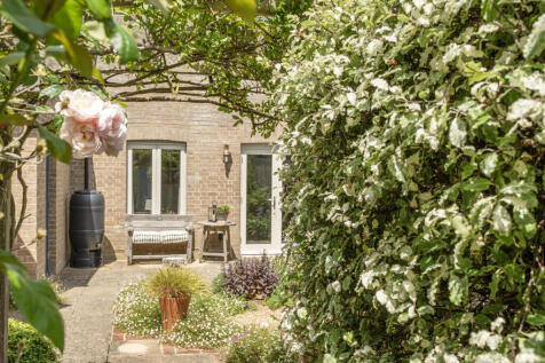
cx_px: 272
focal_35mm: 36
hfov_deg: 53.1
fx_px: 545
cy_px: 182
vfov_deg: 36.8
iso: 400
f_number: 8
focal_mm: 24
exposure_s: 1/1000
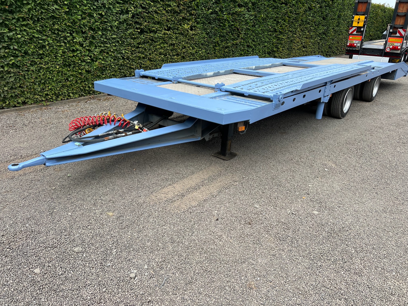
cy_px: 153
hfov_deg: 67.3
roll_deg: -0.7
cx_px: 204
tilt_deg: -23.7
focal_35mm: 26
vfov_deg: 53.1
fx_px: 306
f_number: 1.5
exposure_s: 1/1344
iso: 50
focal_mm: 5.7
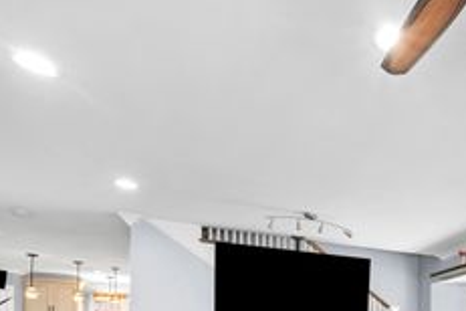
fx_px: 337
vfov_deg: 40.9
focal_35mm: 26
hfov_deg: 53.9
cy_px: 333
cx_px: 468
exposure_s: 1/6
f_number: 11
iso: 1600
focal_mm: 12
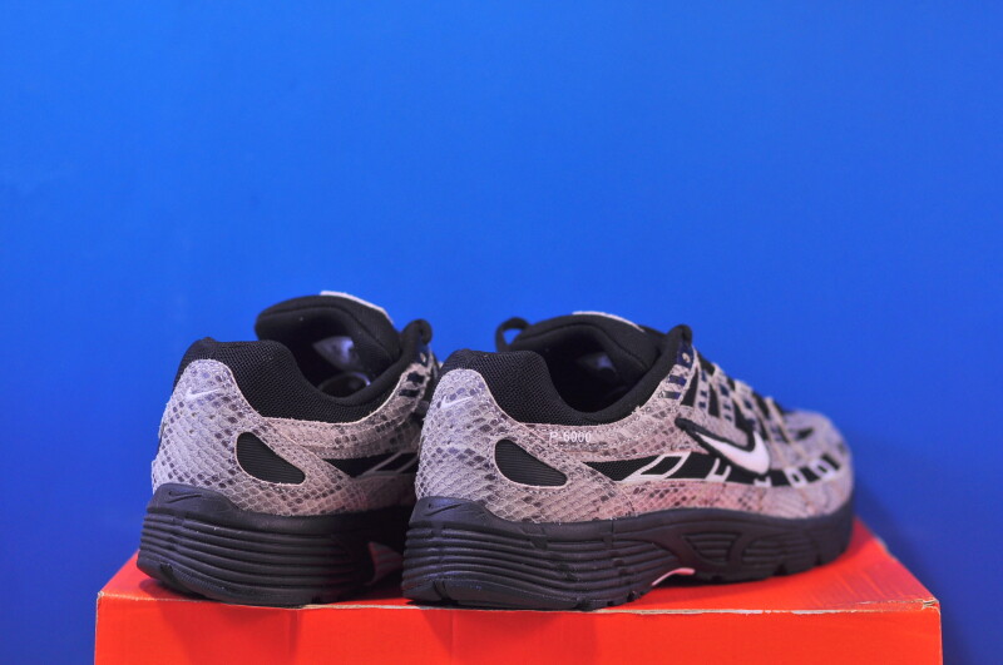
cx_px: 502
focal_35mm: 75
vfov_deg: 18.1
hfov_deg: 27.0
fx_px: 2087
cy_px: 332
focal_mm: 50
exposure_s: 1/320
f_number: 2.5
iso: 250
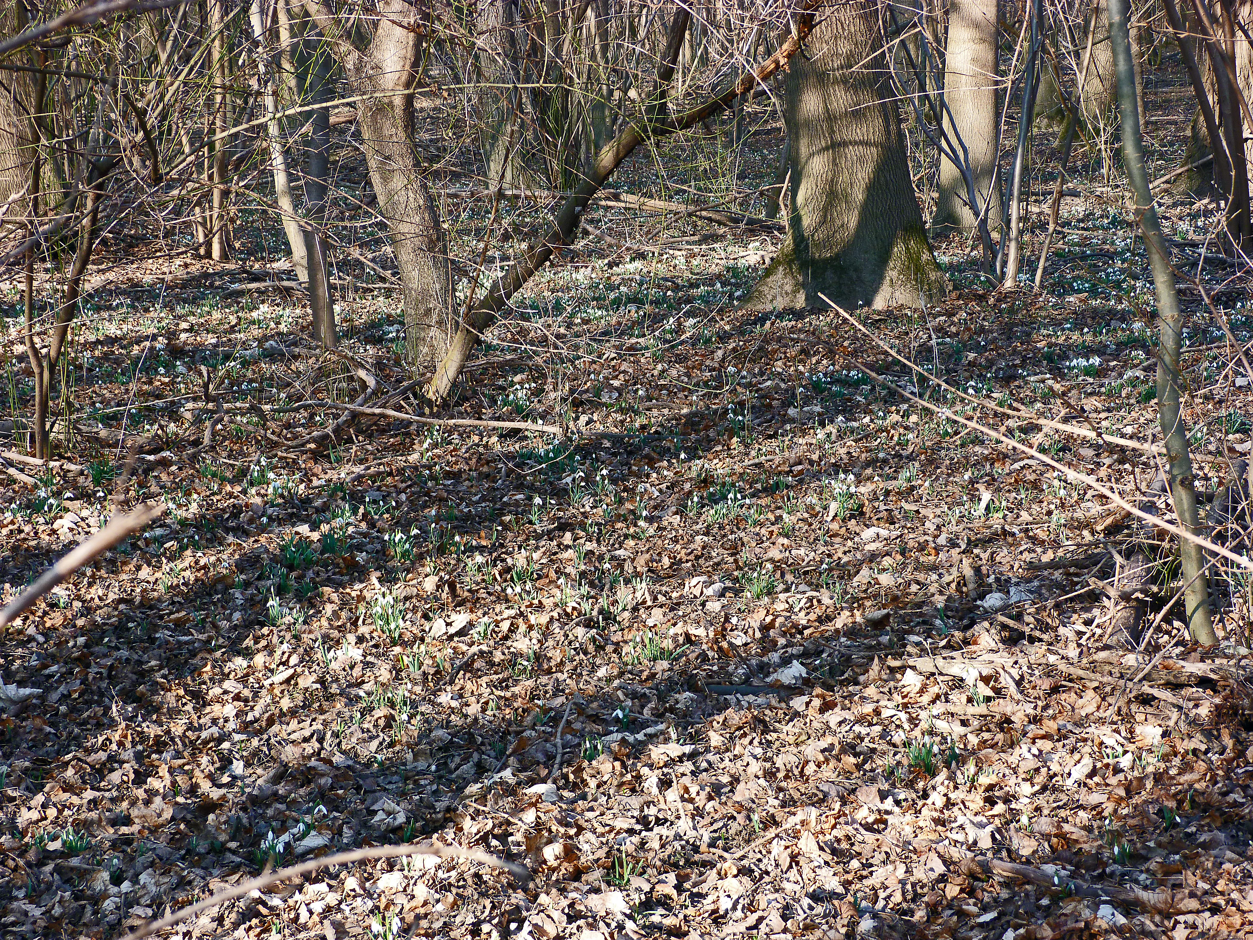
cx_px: 626
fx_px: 3511
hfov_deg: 20.2
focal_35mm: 97
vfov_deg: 15.2
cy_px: 470
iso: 100
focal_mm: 17.5
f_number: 3.4
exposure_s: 1/80
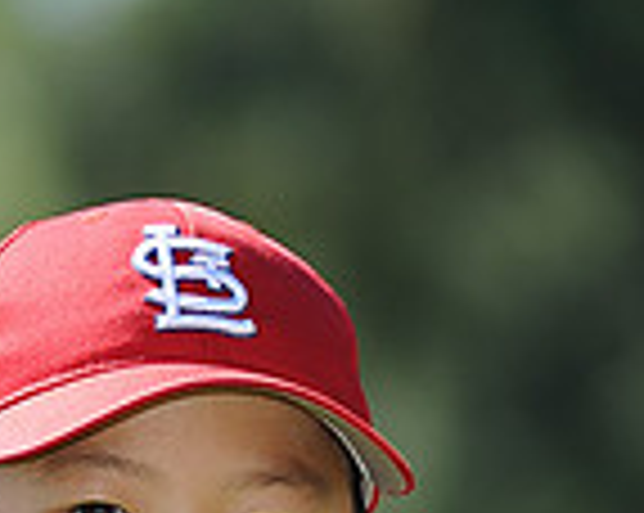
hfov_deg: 2.8
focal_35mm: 686
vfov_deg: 2.2
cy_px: 846
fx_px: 13057
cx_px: 45
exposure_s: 1/800
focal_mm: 180
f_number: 4.5
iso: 200
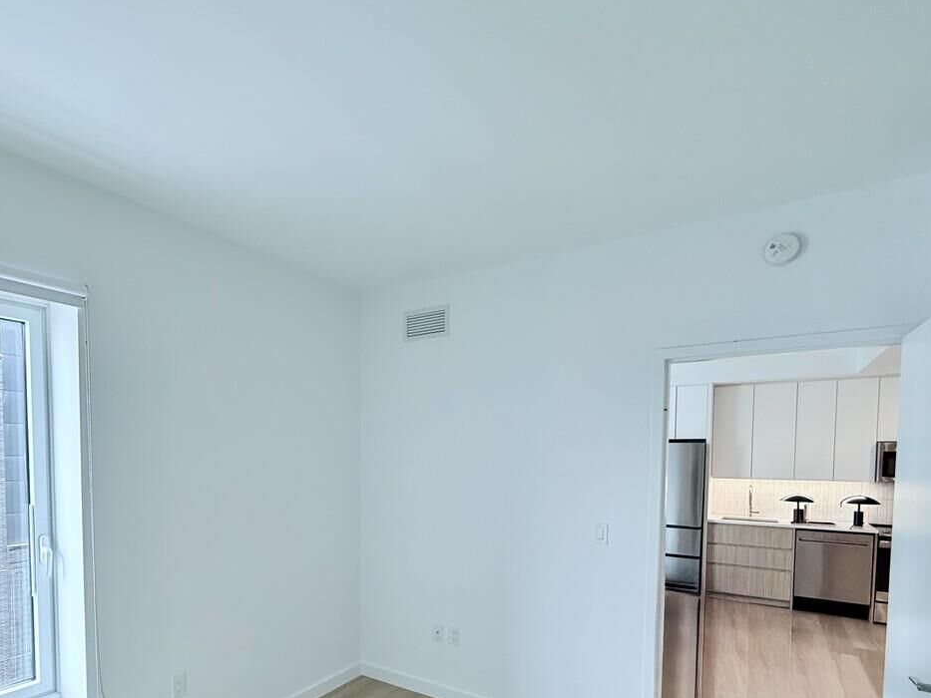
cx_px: 377
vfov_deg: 63.8
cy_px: 481
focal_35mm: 20
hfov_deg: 80.9
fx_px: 538
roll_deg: -0.7
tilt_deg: -3.1
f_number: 2.2
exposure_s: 1/120
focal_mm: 2.22
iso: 200
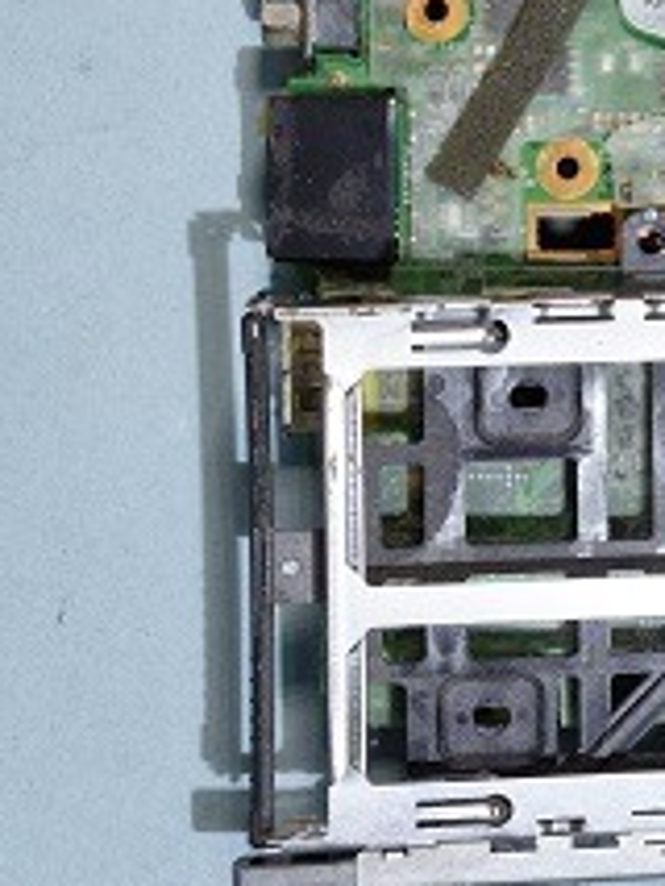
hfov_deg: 10.7
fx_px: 3378
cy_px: -79
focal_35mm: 132
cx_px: 1064
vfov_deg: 14.6
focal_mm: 26
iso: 100
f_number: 8
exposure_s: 1/6
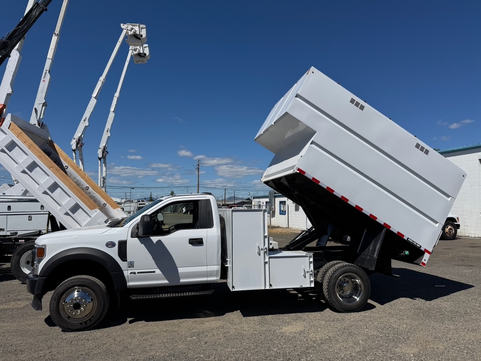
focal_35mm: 24
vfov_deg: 56.8
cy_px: 180
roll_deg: -0.5
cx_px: 240
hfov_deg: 71.6
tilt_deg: +3.3
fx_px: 333
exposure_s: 1/10417
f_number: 1.78
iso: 80
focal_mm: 6.76
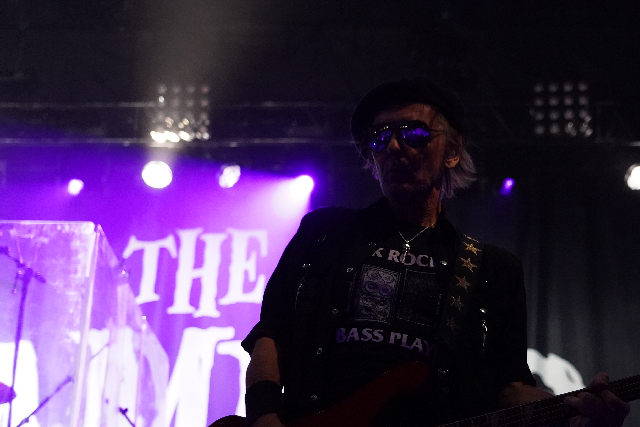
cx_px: 416
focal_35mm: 87
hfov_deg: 23.3
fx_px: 1547
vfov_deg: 15.6
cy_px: 343
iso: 6400
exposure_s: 1/160
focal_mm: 54
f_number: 4
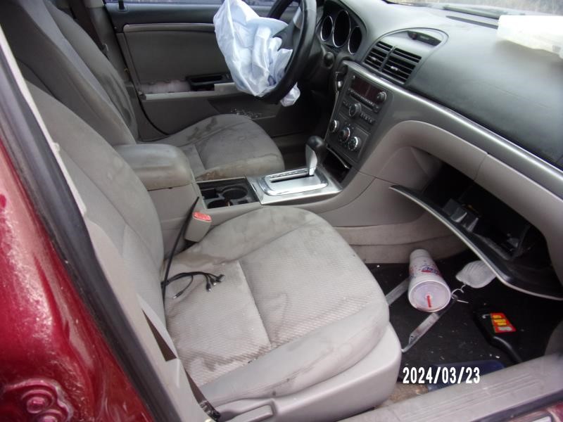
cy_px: 211
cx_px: 282
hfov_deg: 71.6
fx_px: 390
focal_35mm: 24
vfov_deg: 56.8
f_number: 3.3
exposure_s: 1/56
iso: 80
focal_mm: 4.3
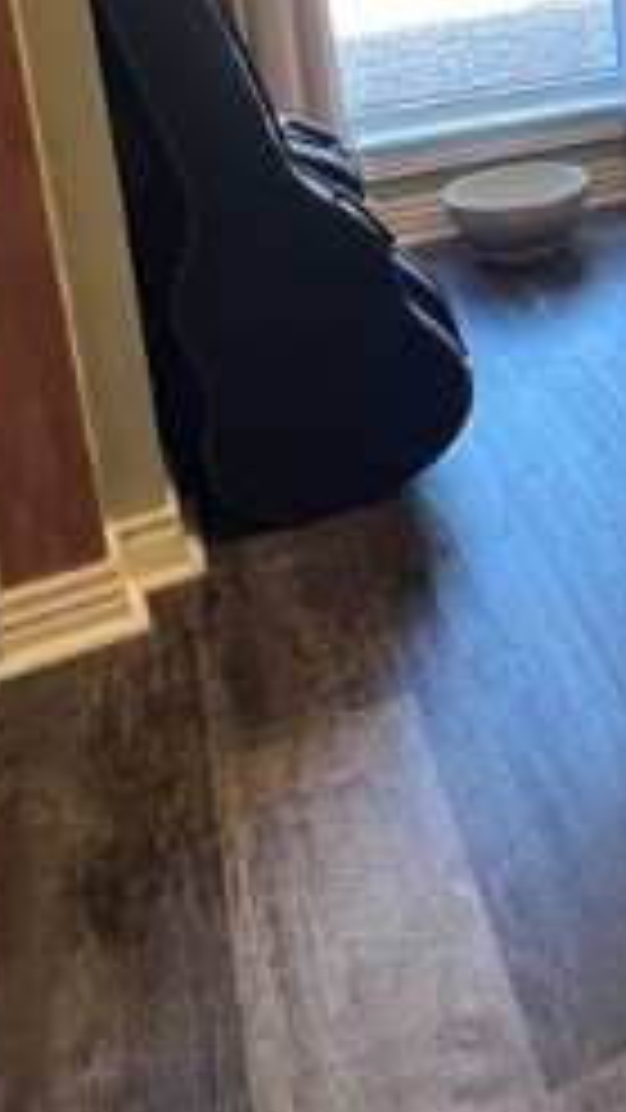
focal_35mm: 44
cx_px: 1157
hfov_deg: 19.5
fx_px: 1298
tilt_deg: -11.8
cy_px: -5
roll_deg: -0.1
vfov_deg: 40.5
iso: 125
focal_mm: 1.57
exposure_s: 1/60
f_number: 1.8
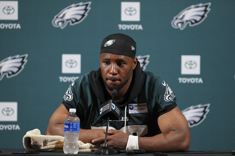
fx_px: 2611
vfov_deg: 3.4
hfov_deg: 5.2
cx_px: 118
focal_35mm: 400
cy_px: 78
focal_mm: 400
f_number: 3.2
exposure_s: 1/400
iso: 2500
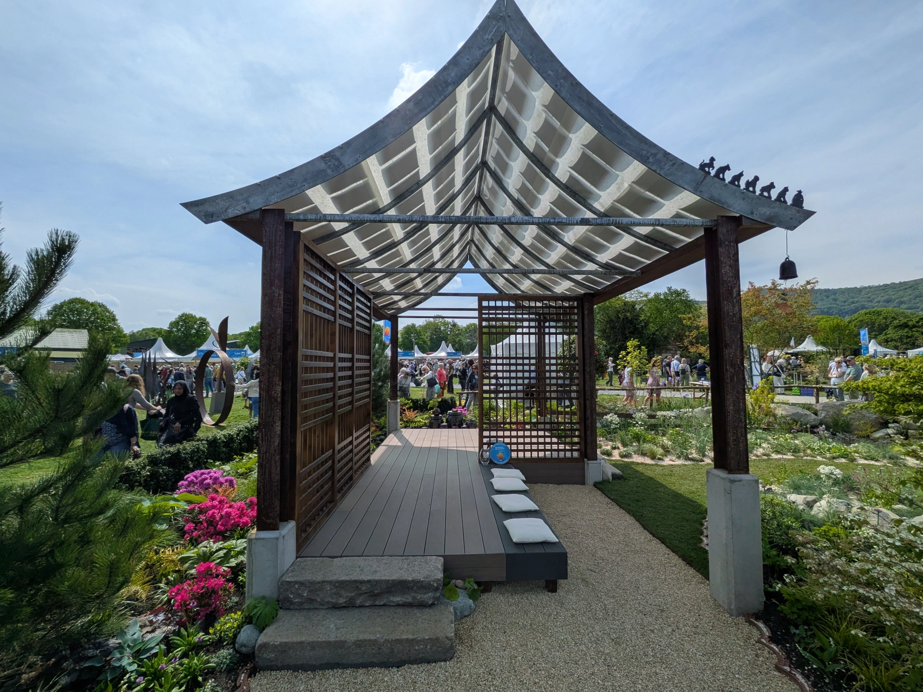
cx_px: 462
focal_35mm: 14
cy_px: 346
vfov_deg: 85.7
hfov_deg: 102.1
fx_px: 373
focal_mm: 1.83
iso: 53
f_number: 2.2
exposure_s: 1/5076
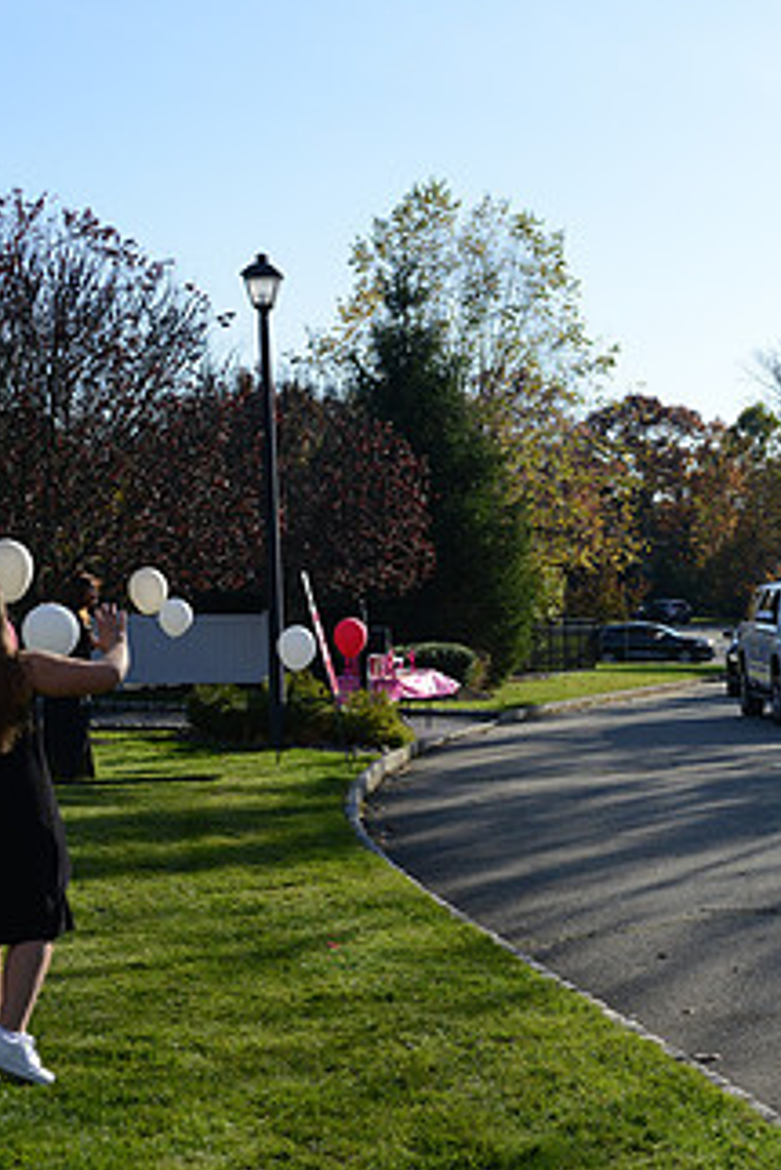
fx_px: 2048
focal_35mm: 63
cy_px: 659
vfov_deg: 31.8
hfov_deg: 20.9
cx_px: 770
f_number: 6.3
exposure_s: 1/1250
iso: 400
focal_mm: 35
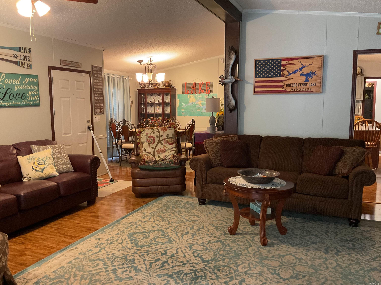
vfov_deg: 48.2
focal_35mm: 29
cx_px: 190
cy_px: 142
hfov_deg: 61.7
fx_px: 319
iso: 250
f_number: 1.8
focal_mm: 3
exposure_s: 1/30
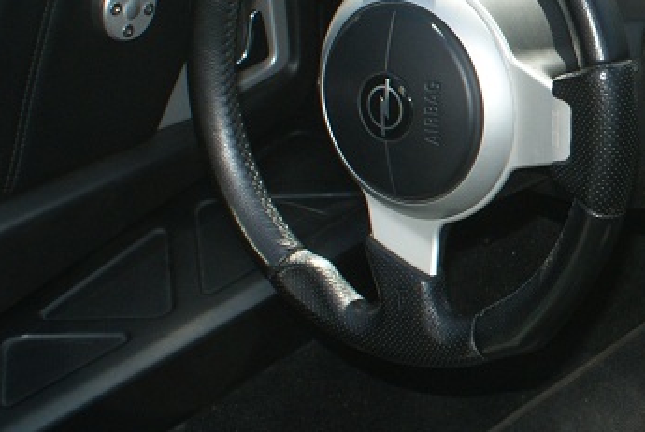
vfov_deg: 13.6
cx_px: 860
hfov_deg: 18.6
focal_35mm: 101
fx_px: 1812
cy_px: 187
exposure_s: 1/80
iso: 250
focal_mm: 20
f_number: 9
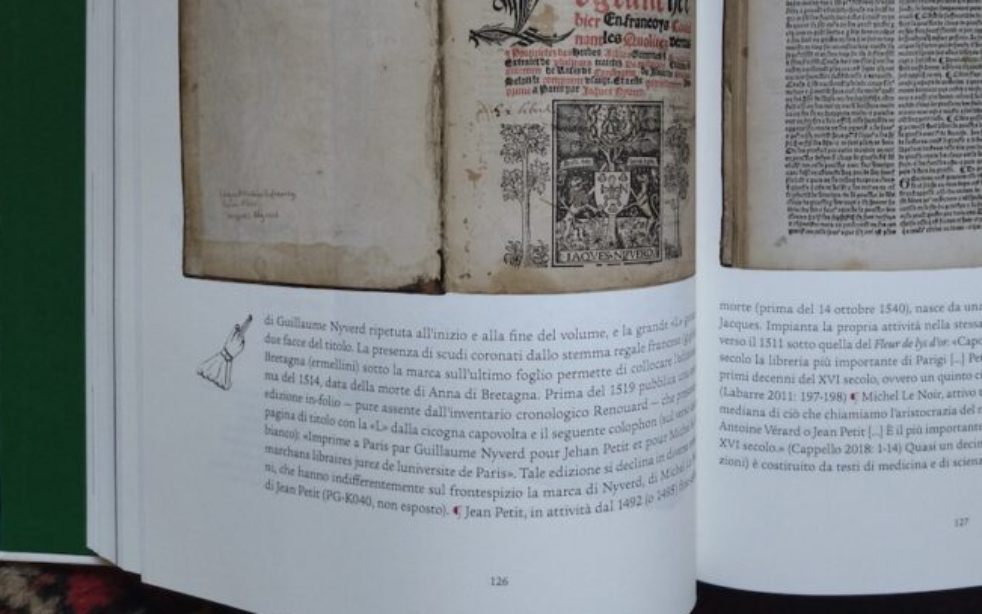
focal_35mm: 45
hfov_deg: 43.5
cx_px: 680
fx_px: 1204
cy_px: 139
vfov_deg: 28.1
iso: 122
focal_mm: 4.74
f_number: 1.79
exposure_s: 1/50
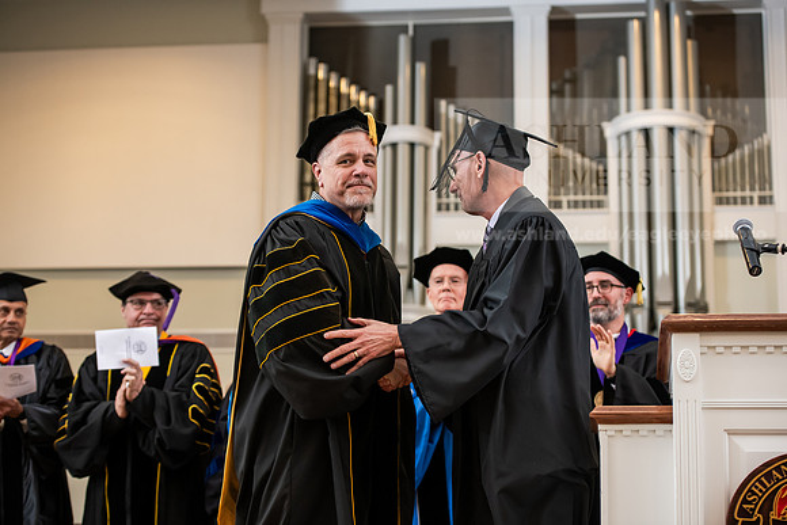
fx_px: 1640
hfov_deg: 27.0
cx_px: 394
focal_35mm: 75
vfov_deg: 18.2
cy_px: 262
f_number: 3.5
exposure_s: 1/200
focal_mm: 75
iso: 1250
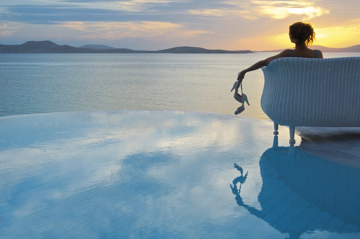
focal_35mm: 51
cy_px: 120
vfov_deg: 26.4
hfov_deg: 39.0
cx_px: 180
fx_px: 509
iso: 100
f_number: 5.6
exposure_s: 1/125
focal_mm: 34
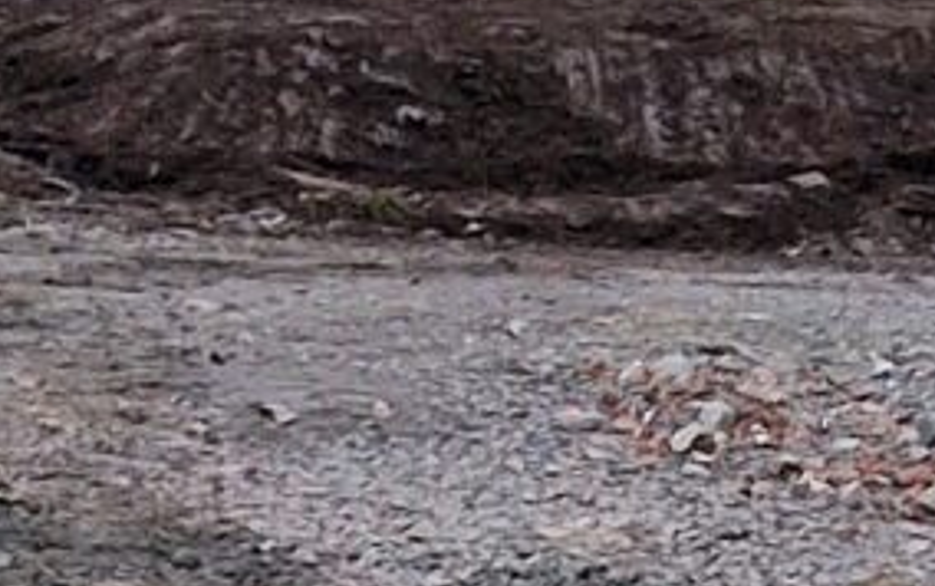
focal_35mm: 124
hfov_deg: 16.8
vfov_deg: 9.9
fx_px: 3162
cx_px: 672
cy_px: 1159
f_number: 2.2
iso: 400
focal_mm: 2.2
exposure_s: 1/33
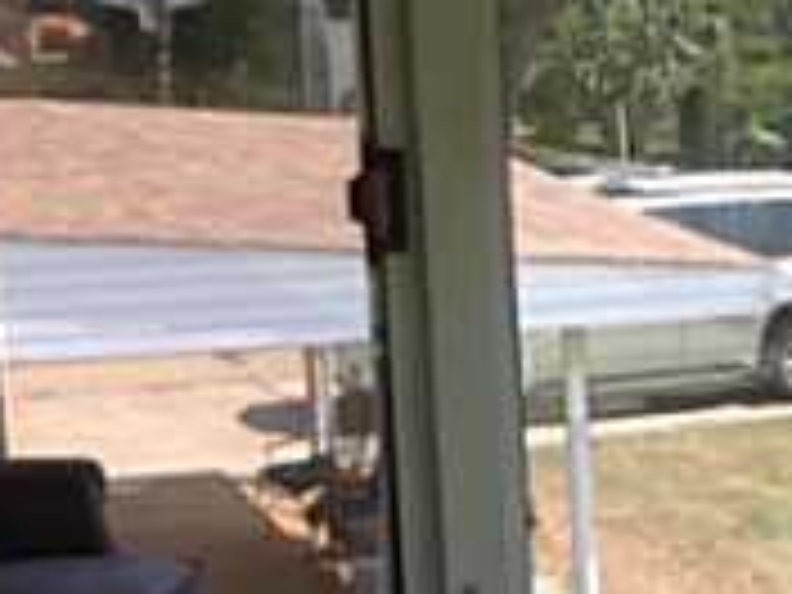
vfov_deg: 9.3
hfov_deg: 11.7
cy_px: 450
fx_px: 3638
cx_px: 1328
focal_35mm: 159
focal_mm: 4.28
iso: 50
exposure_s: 1/408
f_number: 2.4
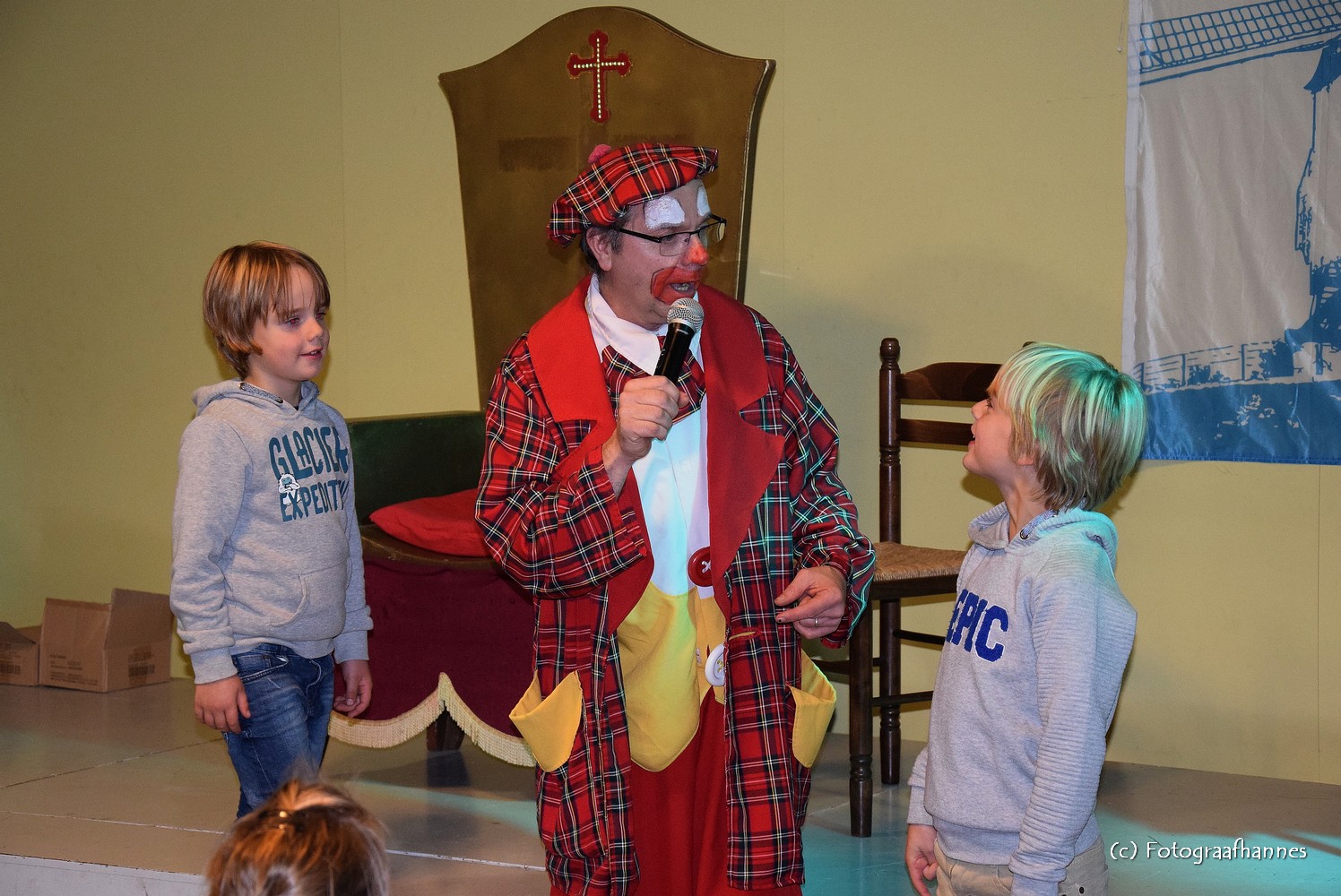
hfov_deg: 23.4
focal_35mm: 87
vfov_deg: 15.7
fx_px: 3243
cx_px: 670
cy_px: 448
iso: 2200
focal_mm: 58
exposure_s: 1/60
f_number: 5
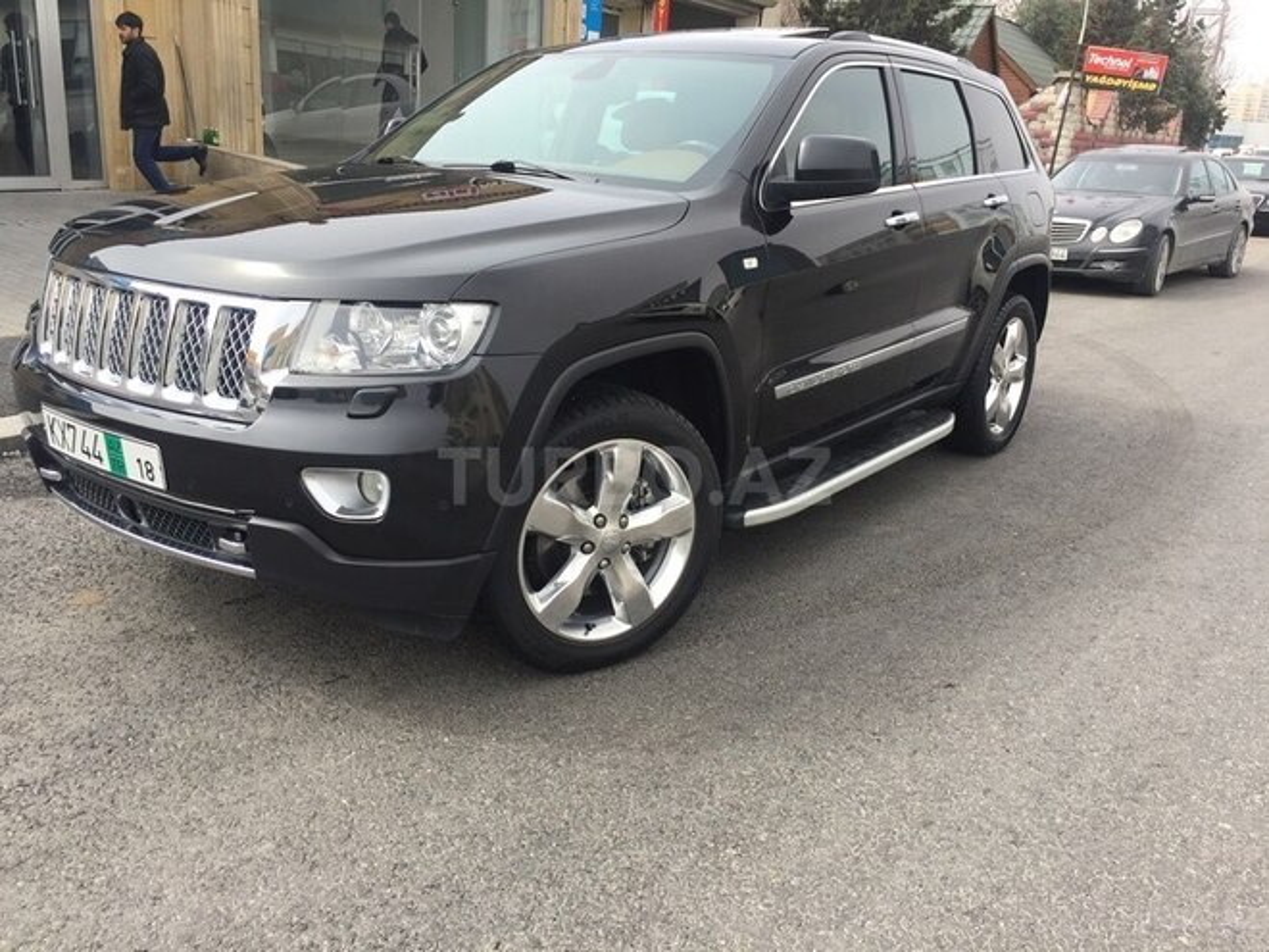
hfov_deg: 61.7
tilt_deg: -18.3
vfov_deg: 48.2
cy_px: 476
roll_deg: -4.6
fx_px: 1063
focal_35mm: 29
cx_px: 634
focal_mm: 4.15
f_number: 2.2
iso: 32
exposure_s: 1/942
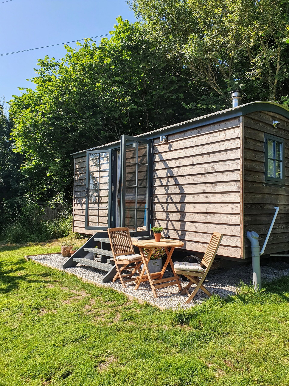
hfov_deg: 53.1
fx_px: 289
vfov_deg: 67.3
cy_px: 193
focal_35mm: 26
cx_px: 144
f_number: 2.4
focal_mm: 4.32
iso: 50
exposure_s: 1/1308
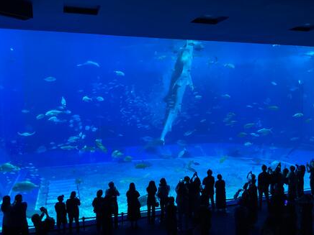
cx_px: 161
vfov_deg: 44.2
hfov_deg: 56.8
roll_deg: +0.8
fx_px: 290
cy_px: 121
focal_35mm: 32
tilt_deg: -5.6
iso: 500
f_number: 2.4
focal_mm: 3.3
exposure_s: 1/30
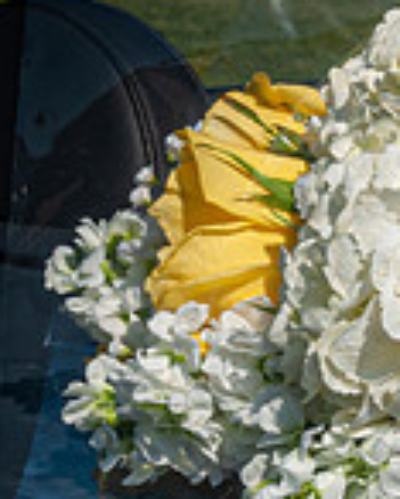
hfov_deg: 9.7
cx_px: 913
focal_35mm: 144
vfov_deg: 13.3
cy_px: 457
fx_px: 2129
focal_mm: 24
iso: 200
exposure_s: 1/500
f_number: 11
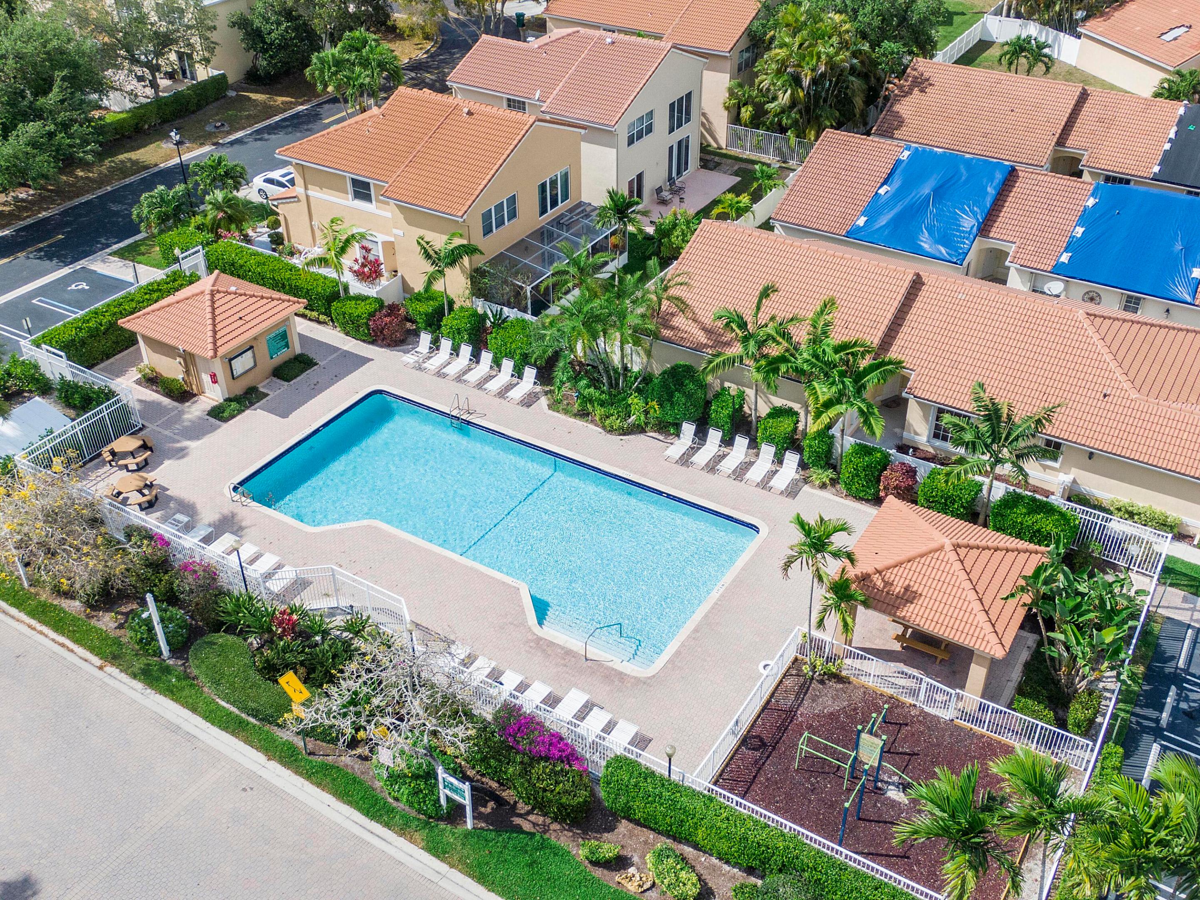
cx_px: 600
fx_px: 1248
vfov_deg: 39.6
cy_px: 450
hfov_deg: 51.4
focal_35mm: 36
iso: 100
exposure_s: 1/1250
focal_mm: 6.08
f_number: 3.3
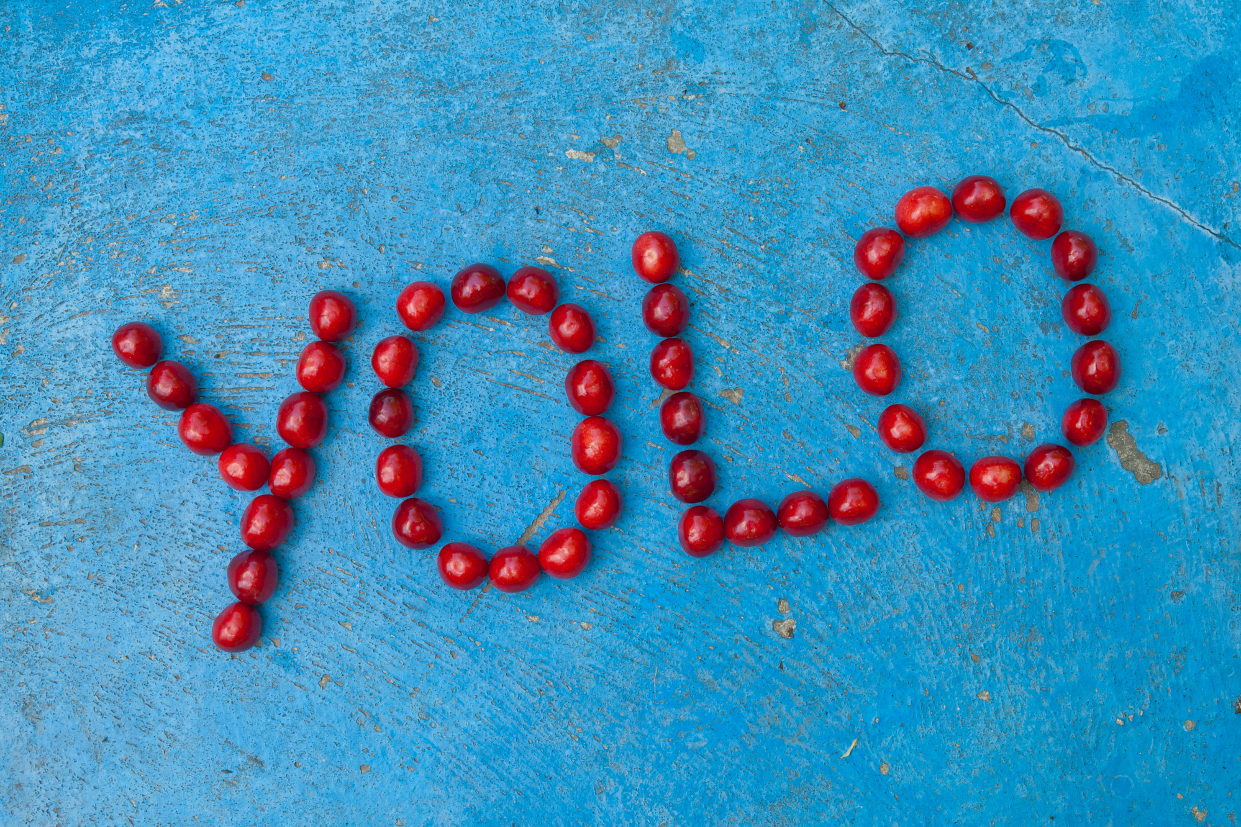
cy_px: 415
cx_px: 634
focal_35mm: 43
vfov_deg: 31.2
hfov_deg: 45.4
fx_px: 1482
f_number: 9
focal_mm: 28
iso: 250
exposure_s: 1/80
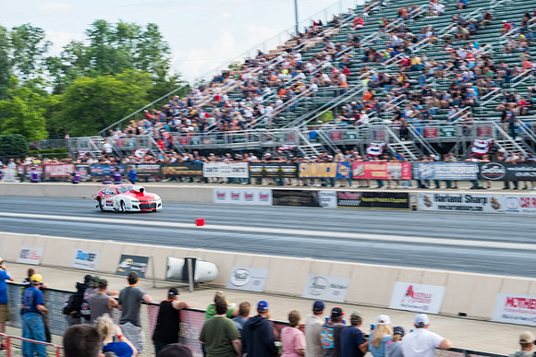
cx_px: 268
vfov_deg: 10.5
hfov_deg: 15.6
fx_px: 1951
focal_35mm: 131
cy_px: 178
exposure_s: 1/200
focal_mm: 87.1
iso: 400
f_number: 9
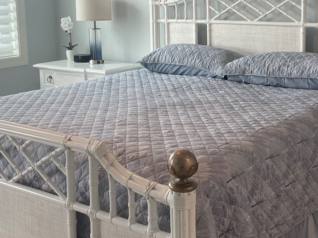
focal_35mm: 56
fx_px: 514
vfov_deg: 25.8
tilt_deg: -6.4
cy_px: 62
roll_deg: +0.5
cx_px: 202
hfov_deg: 34.1
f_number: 1.6
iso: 100
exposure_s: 1/120
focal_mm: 4.2
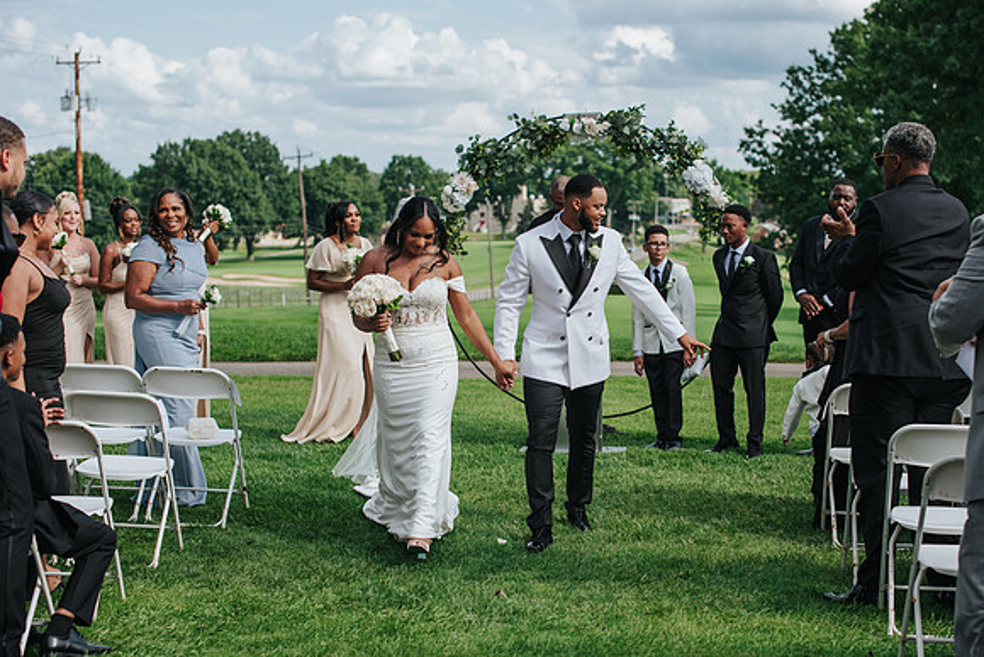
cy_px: 367
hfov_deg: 32.4
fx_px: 1687
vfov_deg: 22.0
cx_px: 577
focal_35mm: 62
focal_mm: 50
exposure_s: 1/1600
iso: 160
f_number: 3.2
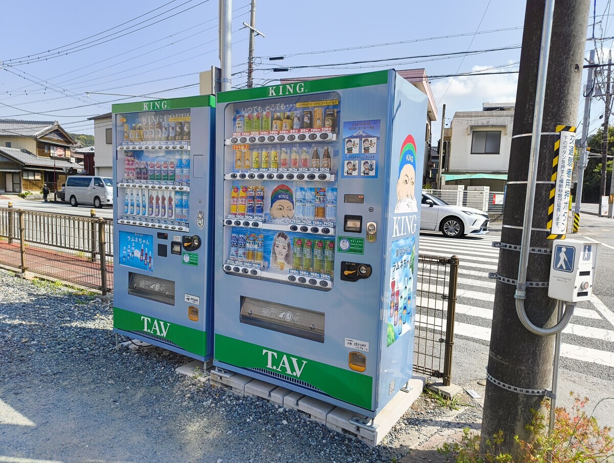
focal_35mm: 24
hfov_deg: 71.5
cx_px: 307
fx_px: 426
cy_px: 232
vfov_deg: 57.0
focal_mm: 5.56
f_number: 1.87
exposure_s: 1/1698
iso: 102
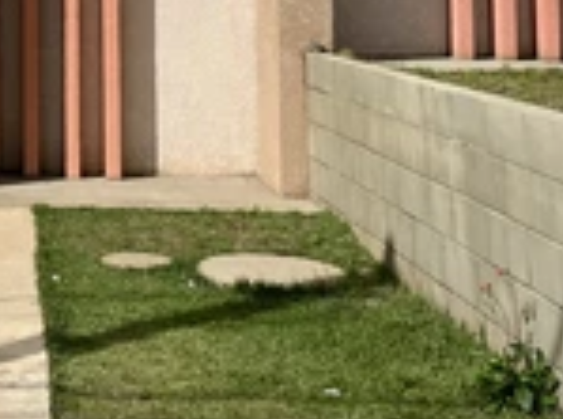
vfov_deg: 16.2
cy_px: -177
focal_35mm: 84
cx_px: -102
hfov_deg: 21.7
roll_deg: -0.4
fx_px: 1363
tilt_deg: +6.2
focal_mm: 5.1
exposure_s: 1/7874
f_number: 1.6
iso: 50
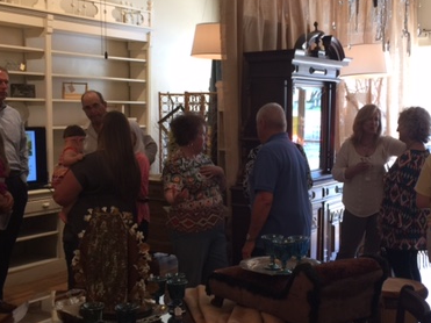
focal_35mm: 50
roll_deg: -0.7
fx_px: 622
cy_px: 187
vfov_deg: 29.0
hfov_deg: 38.0
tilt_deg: -6.1
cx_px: 271
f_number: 2.2
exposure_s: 1/15
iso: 32
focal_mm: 4.15
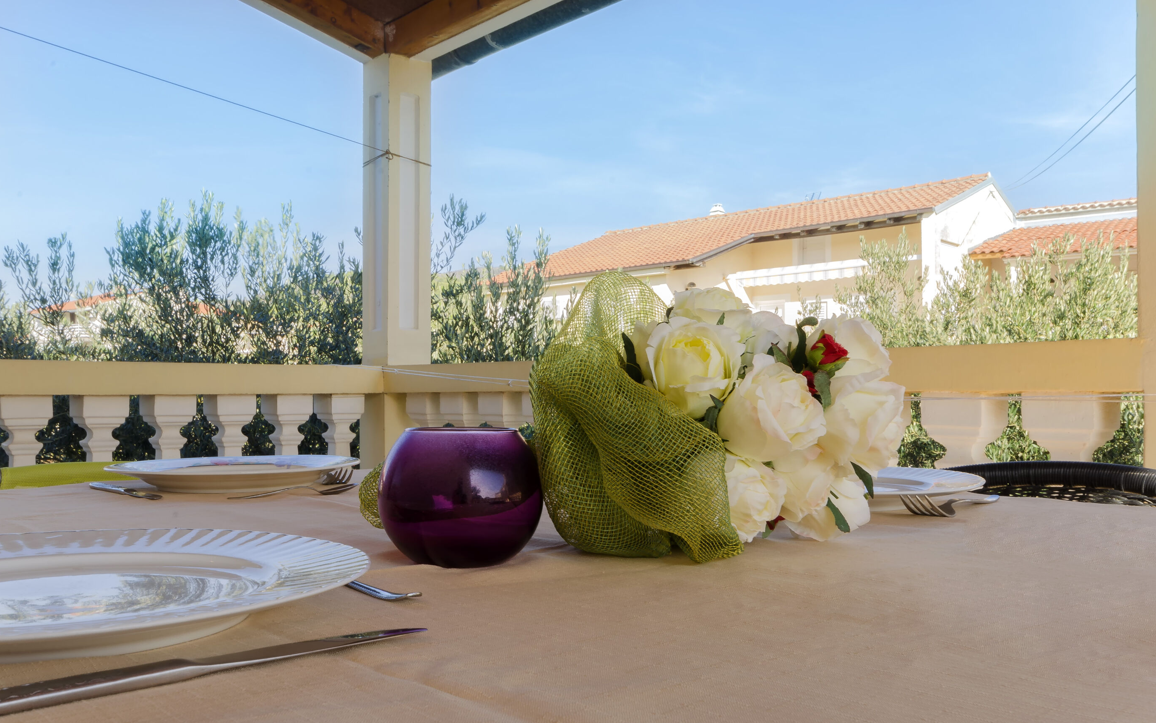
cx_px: 572
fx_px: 977
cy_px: 386
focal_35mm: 31
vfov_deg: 40.6
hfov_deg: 61.2
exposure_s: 1/10
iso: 100
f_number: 18
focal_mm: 20
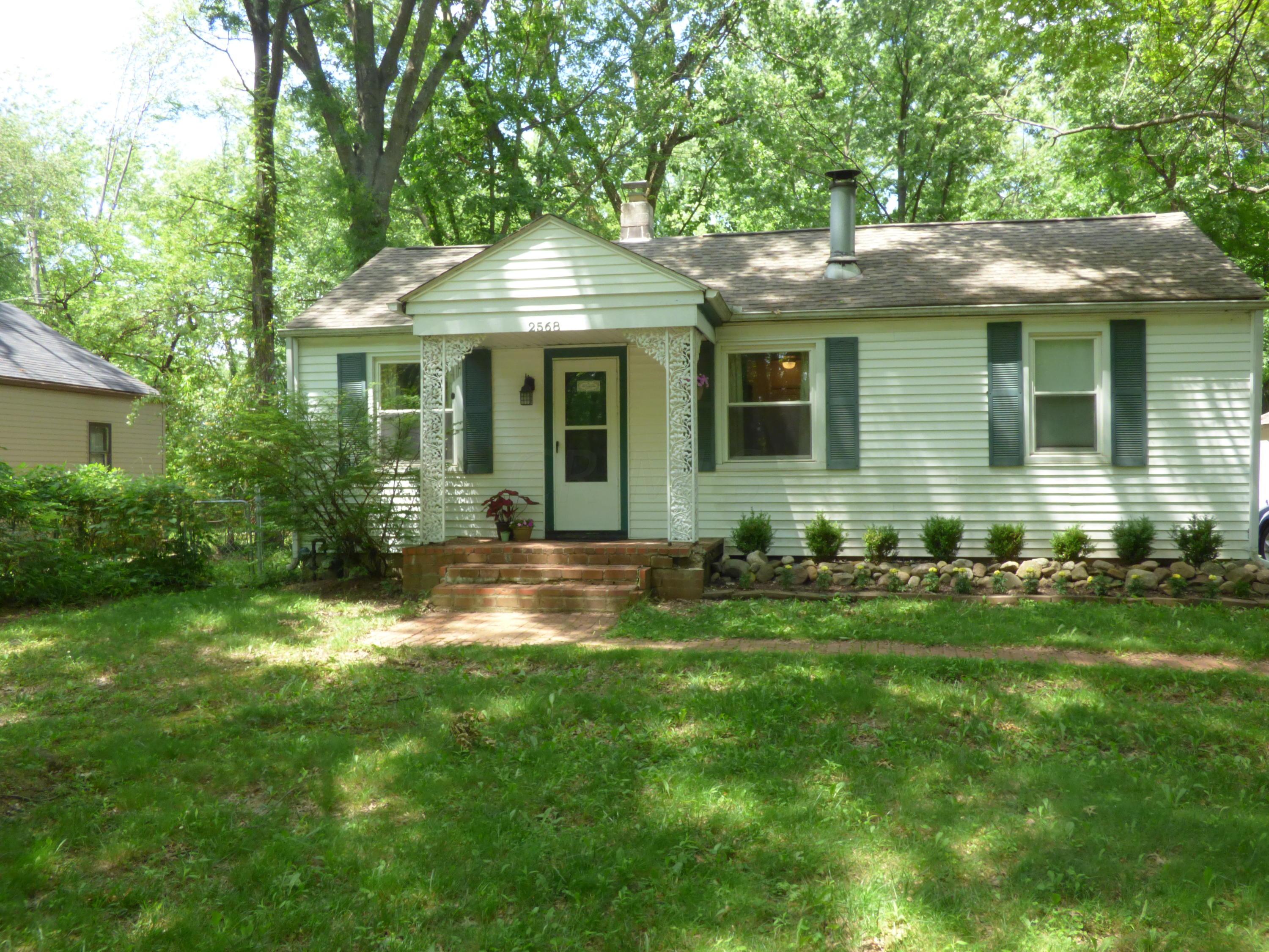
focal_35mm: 31
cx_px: 634
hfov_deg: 58.4
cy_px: 476
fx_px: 1136
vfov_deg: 45.4
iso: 200
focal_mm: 5.53
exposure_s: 1/160
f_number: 5.6
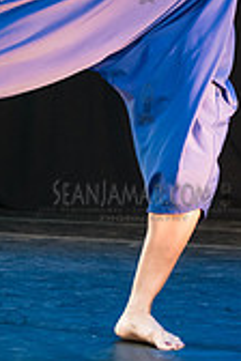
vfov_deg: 15.0
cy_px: -17
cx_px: 146
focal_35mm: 134
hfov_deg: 10.2
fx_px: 1345
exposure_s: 1/400
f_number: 2.8
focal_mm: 50
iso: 3200
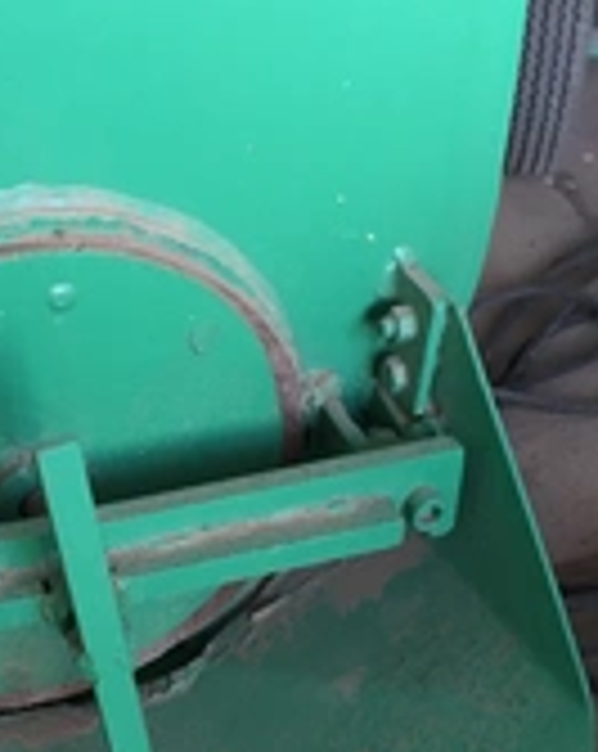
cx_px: 121
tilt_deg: -42.6
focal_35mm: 68
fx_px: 1509
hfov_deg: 22.1
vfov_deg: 27.0
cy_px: 666
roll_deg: +4.3
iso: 40
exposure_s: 1/30
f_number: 2.2
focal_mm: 4.15
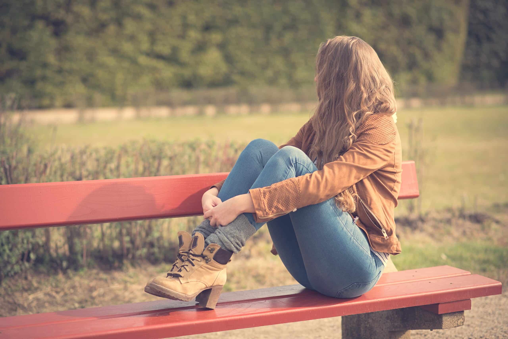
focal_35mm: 85
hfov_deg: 23.9
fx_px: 1200
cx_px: 254
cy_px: 170
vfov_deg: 16.1
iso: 100
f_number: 2.5
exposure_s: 1/800
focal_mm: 85
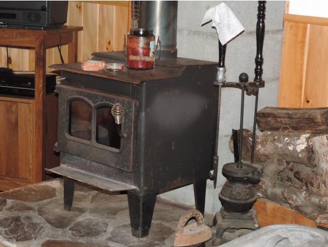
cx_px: 164
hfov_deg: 26.0
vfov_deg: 19.7
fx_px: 711
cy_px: 124
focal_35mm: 75
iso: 320
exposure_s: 1/80
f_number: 3.9
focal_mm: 13.3
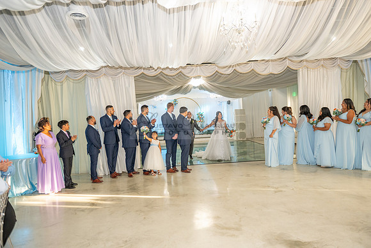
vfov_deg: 53.2
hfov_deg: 73.7
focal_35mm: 24
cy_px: 124
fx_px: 247
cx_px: 186
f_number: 3.2
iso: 1000
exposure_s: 1/160
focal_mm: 24
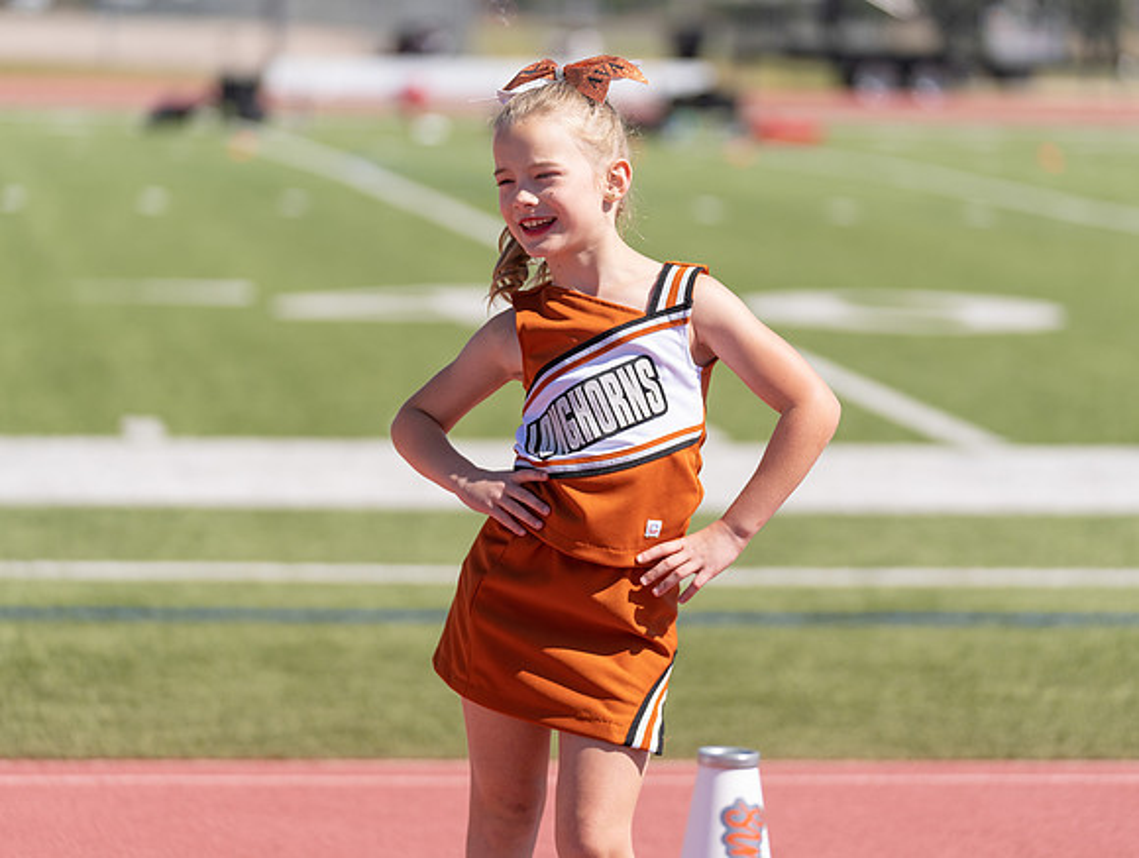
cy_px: 393
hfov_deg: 12.6
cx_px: 576
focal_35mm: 156
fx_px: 5147
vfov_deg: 9.5
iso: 100
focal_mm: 133
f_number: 2.8
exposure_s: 1/2000
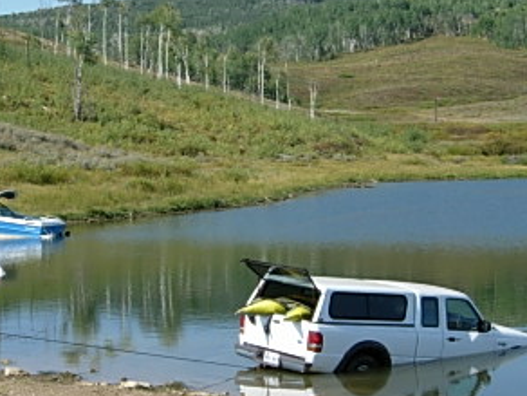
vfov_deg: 16.4
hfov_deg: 21.7
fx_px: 1370
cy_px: 212
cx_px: 211
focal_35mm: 90
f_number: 4.9
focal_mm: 8.5
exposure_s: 1/542
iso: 64
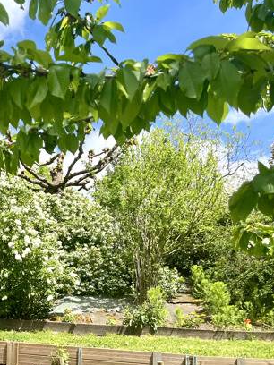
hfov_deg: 25.5
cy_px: 259
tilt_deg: +14.1
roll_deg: +1.8
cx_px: -57
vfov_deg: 36.9
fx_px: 538
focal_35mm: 51
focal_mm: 5.1
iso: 50
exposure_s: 1/2222
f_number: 1.6
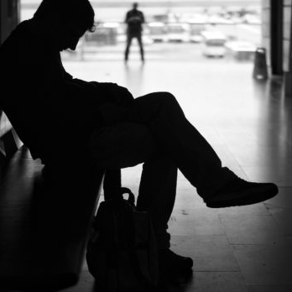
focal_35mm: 110
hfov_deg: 15.8
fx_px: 1050
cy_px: 141
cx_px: 162
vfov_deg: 15.8
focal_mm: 50
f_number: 1.8
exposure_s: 1/1250
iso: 100
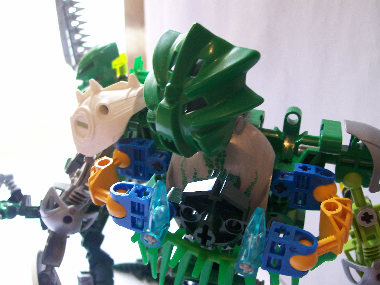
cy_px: 142
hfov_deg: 51.4
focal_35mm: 36
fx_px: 395
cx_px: 190
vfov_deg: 39.7
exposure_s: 1/32
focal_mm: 6
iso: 101
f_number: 2.7
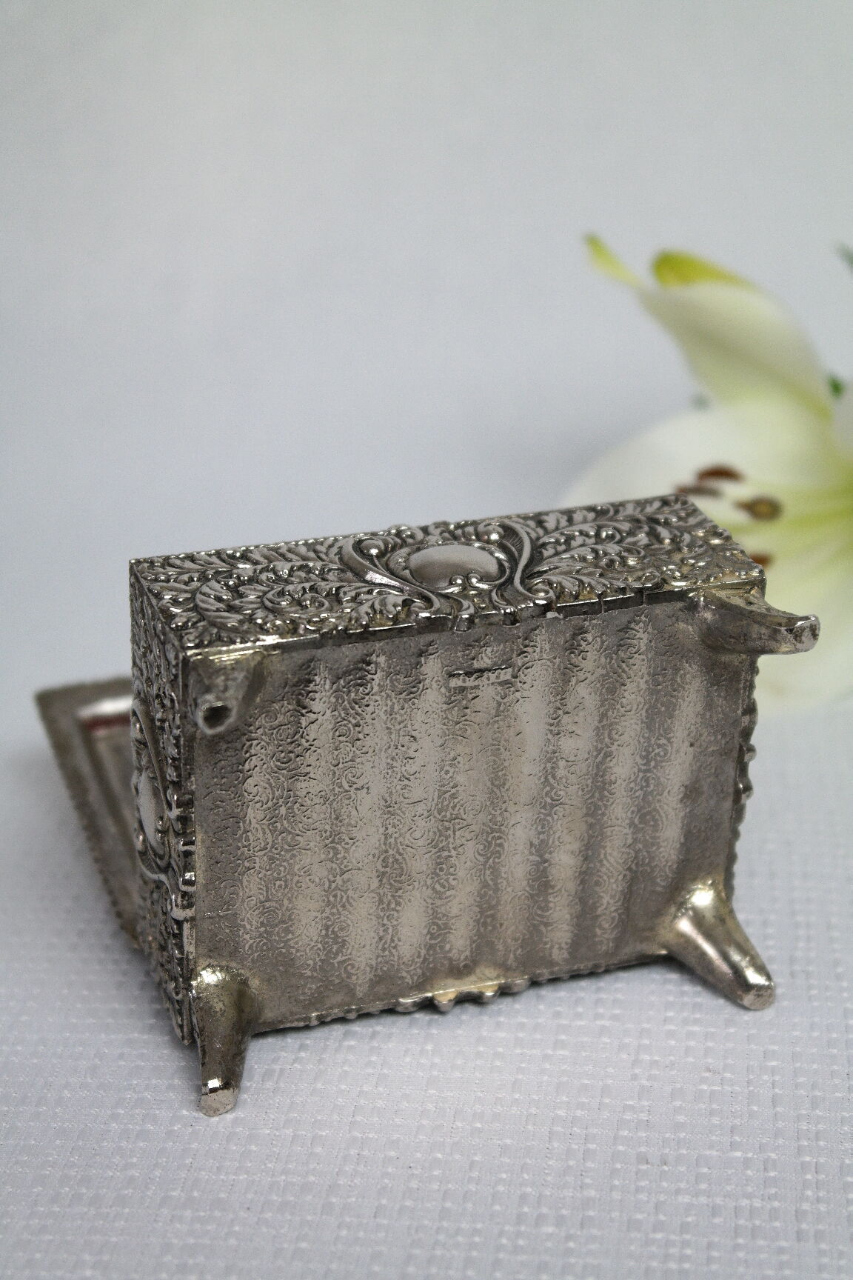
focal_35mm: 77
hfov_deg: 17.7
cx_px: 426
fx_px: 2736
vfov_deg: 26.3
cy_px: 640
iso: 400
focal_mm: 50
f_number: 5.6
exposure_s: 1/80
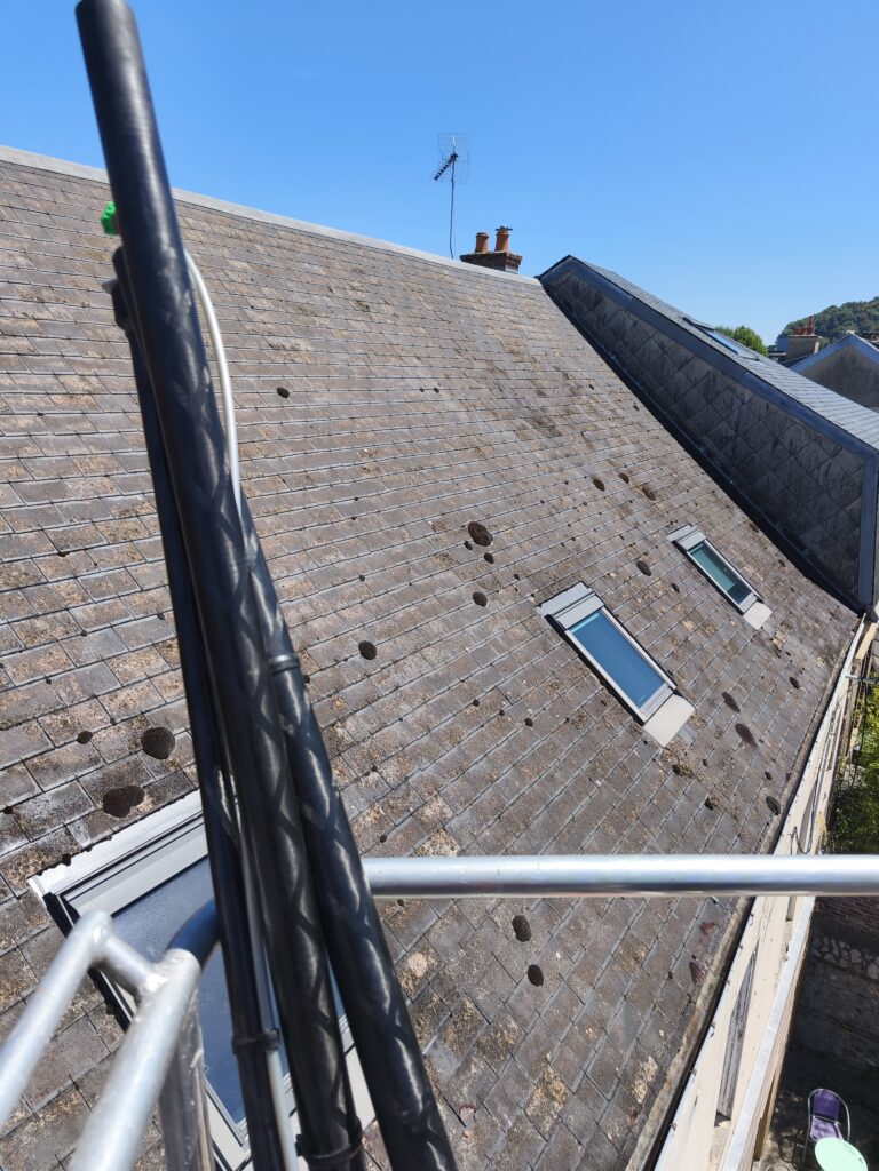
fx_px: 779
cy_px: 586
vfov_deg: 73.9
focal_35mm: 23
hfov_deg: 58.9
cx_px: 440
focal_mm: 5.35
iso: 80
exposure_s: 1/2784
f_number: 1.7
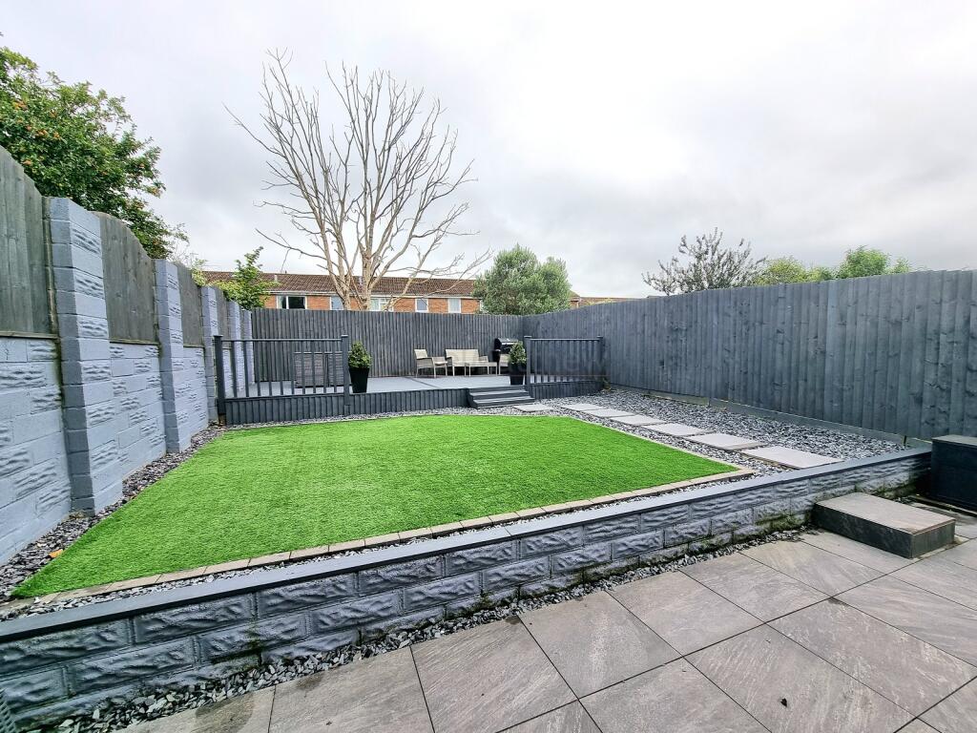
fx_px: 367
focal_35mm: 13
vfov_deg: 89.9
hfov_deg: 106.2
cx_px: 488
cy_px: 366
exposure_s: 1/2000
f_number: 2.2
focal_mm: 2.2
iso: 50
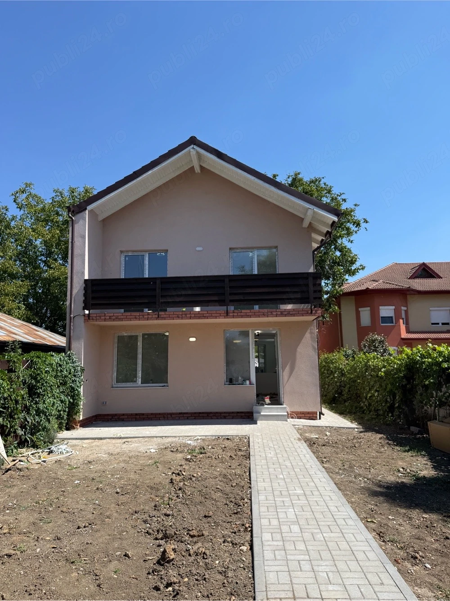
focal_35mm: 24
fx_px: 416
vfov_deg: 71.6
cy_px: 300
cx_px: 225
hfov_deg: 56.8
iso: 80
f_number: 1.78
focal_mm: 6.76
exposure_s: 1/4405
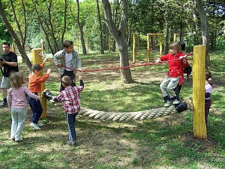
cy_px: 84
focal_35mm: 34
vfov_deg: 41.8
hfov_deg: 54.0
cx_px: 112
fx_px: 221
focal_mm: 5.6
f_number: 2.7
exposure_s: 1/350
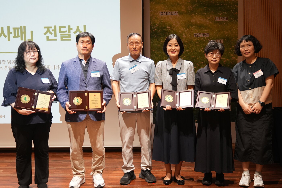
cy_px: 94
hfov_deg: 46.4
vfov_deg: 31.9
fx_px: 329
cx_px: 141
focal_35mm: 42
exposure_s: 1/160
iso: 1000
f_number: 4
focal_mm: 28
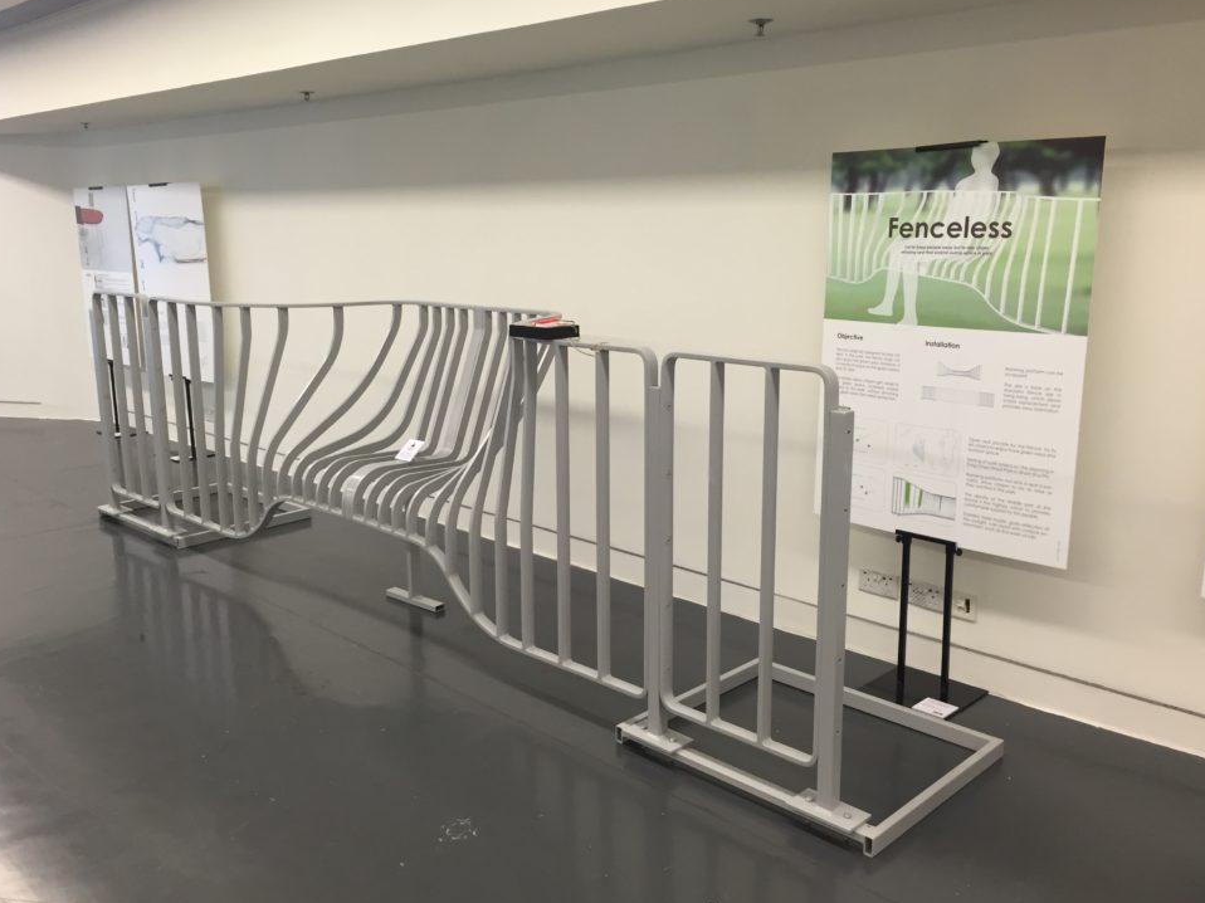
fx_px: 1079
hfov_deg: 58.3
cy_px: 444
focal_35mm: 31
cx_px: 571
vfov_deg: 45.4
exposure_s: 1/33
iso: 100
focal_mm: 4.15
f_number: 2.2
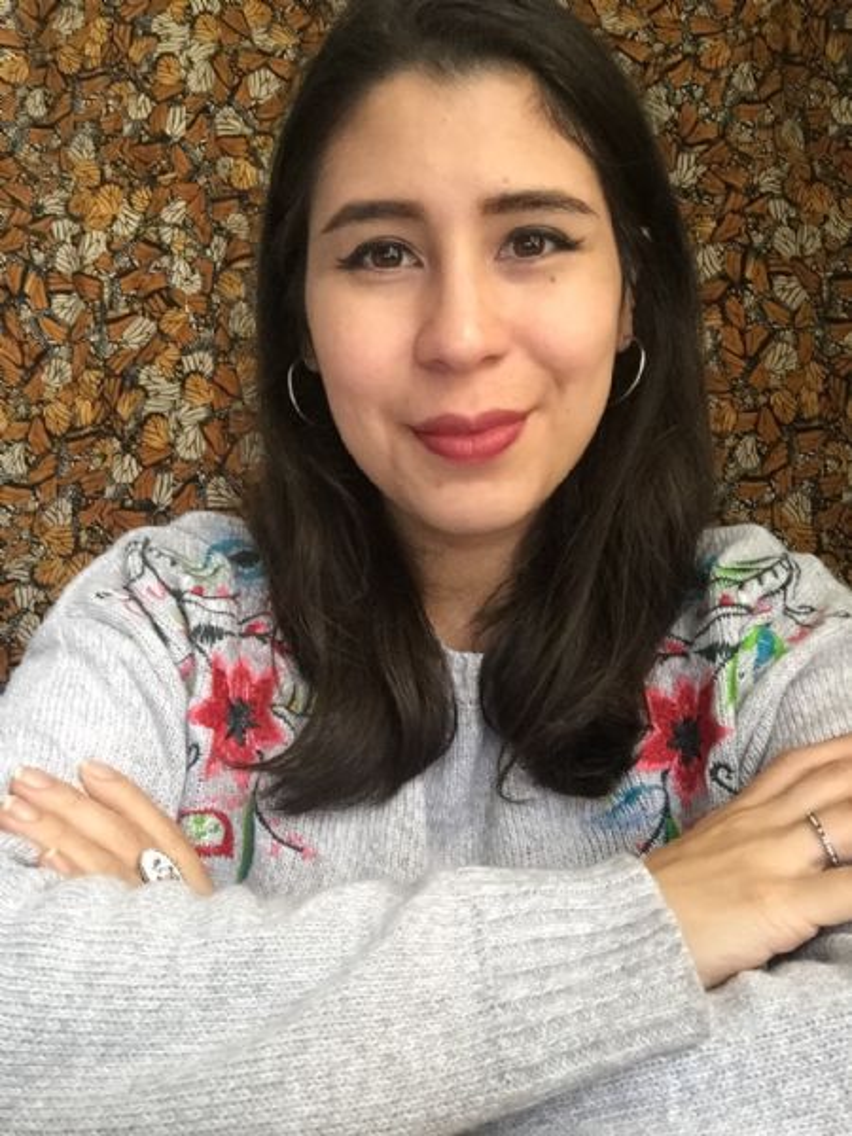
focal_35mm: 31
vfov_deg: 58.4
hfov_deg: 45.4
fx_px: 1017
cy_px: 568
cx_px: 426
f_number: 2.2
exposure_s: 1/30
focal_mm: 2.65
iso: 250
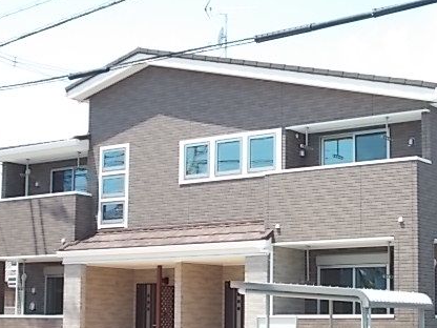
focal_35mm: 77
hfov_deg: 25.3
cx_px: 270
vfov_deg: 19.1
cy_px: 214
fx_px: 972
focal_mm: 9
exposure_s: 1/160
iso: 80
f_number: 4.5
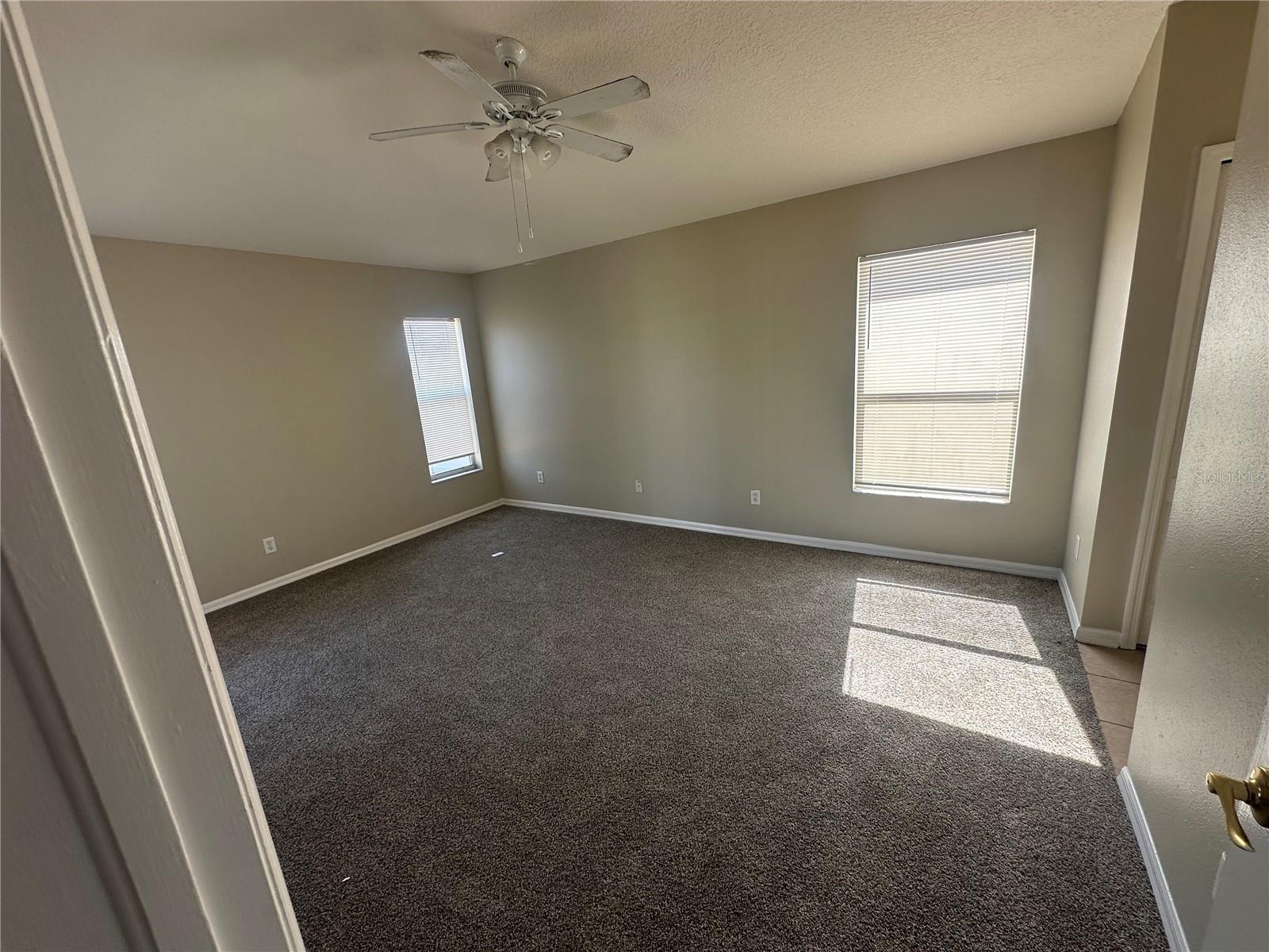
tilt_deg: -11.9
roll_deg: +5.2
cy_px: 476
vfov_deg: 85.7
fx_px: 513
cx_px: 634
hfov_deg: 102.1
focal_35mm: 14
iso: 40
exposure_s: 1/125
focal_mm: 2.22
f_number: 2.2
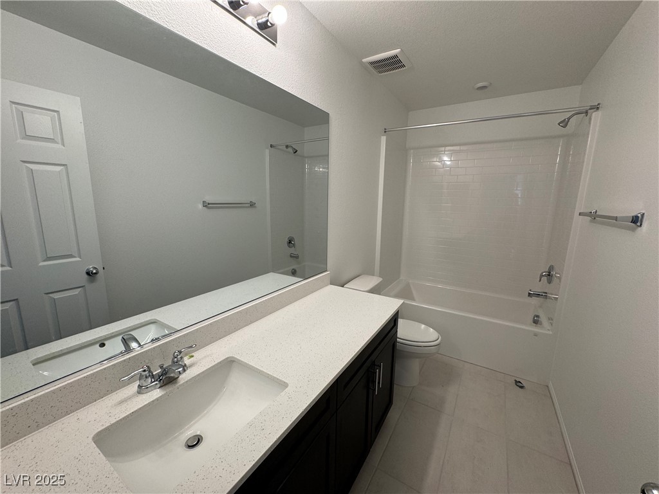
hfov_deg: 102.1
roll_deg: -2.0
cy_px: 247
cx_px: 330
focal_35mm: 14
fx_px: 267
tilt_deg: -11.2
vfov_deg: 85.7
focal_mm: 2.22
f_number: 2.2
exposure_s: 1/120
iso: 80
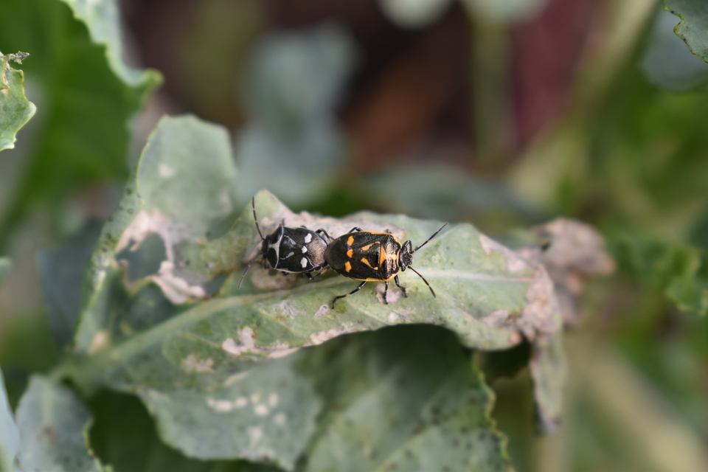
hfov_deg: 24.6
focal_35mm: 82
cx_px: 354
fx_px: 1622
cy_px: 236
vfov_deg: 16.6
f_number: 7.1
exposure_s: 1/200
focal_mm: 55
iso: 400
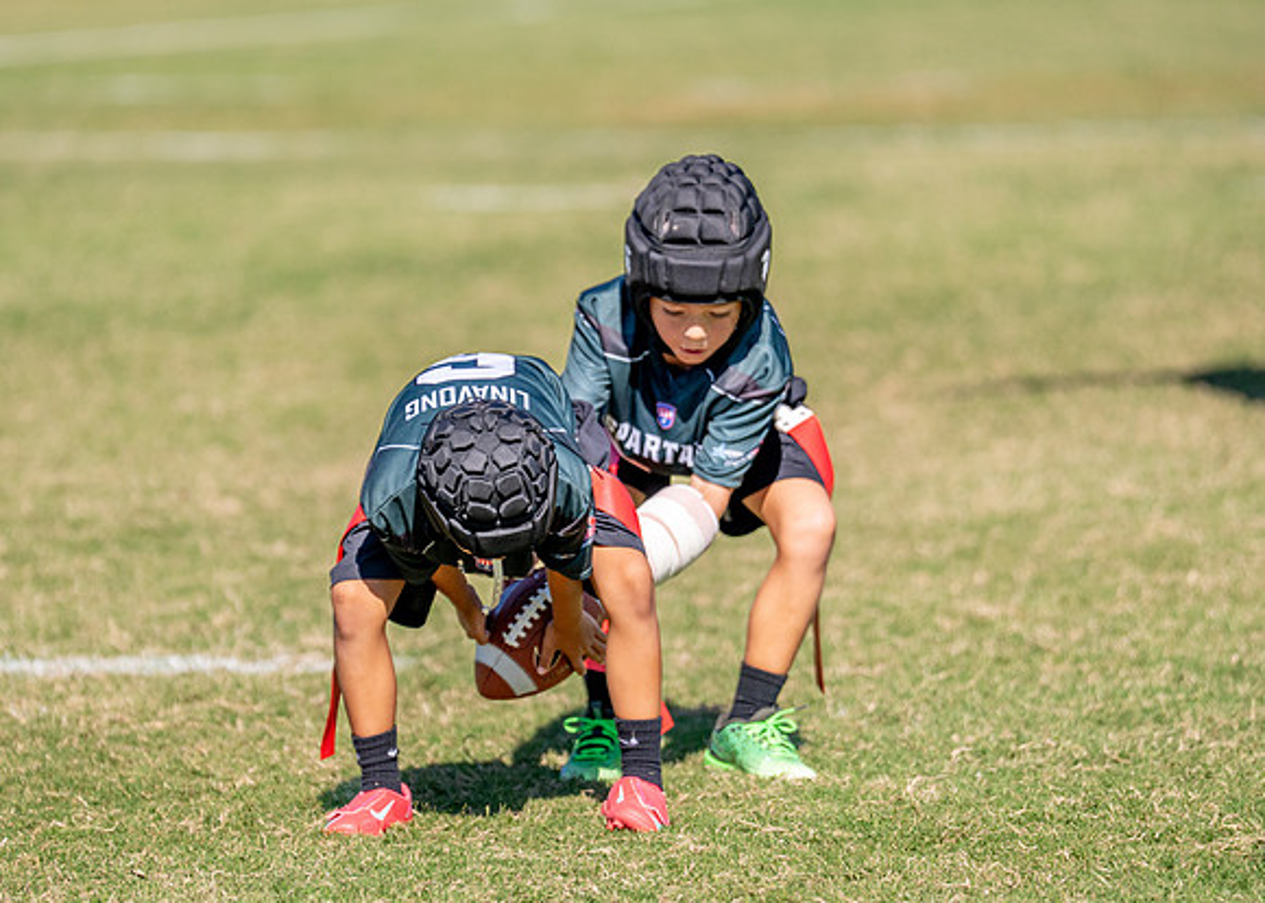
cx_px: 555
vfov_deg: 4.8
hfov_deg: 6.8
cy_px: 454
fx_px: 10675
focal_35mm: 297
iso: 250
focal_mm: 200
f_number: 2.8
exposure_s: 1/5000
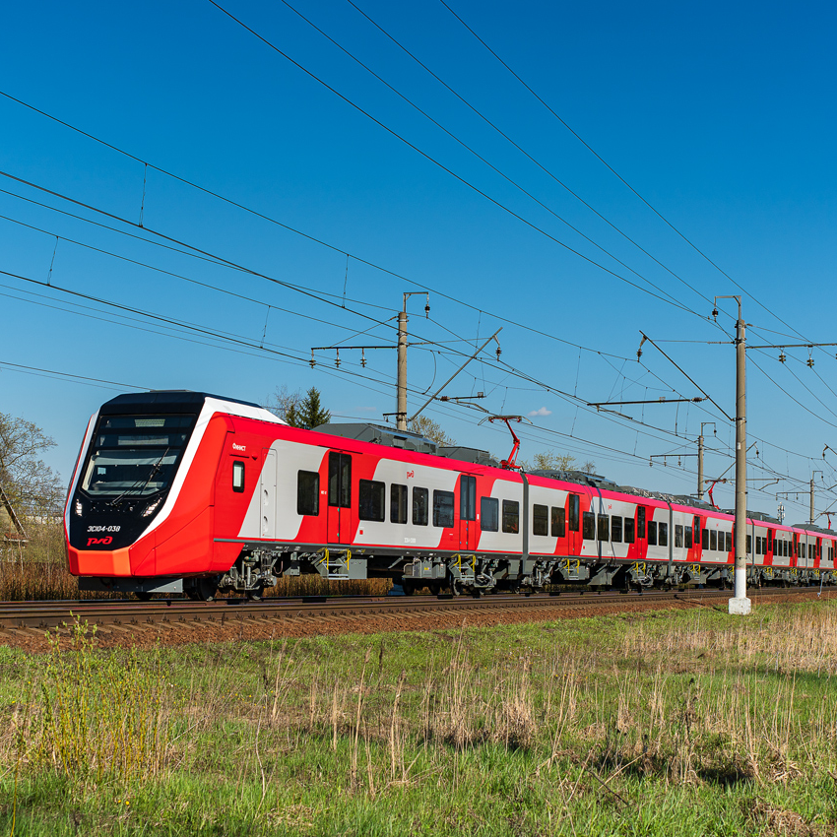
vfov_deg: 26.9
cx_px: 375
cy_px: 418
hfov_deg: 26.9
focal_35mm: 64
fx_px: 1751
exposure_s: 1/1000
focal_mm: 50
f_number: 7.1
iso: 125
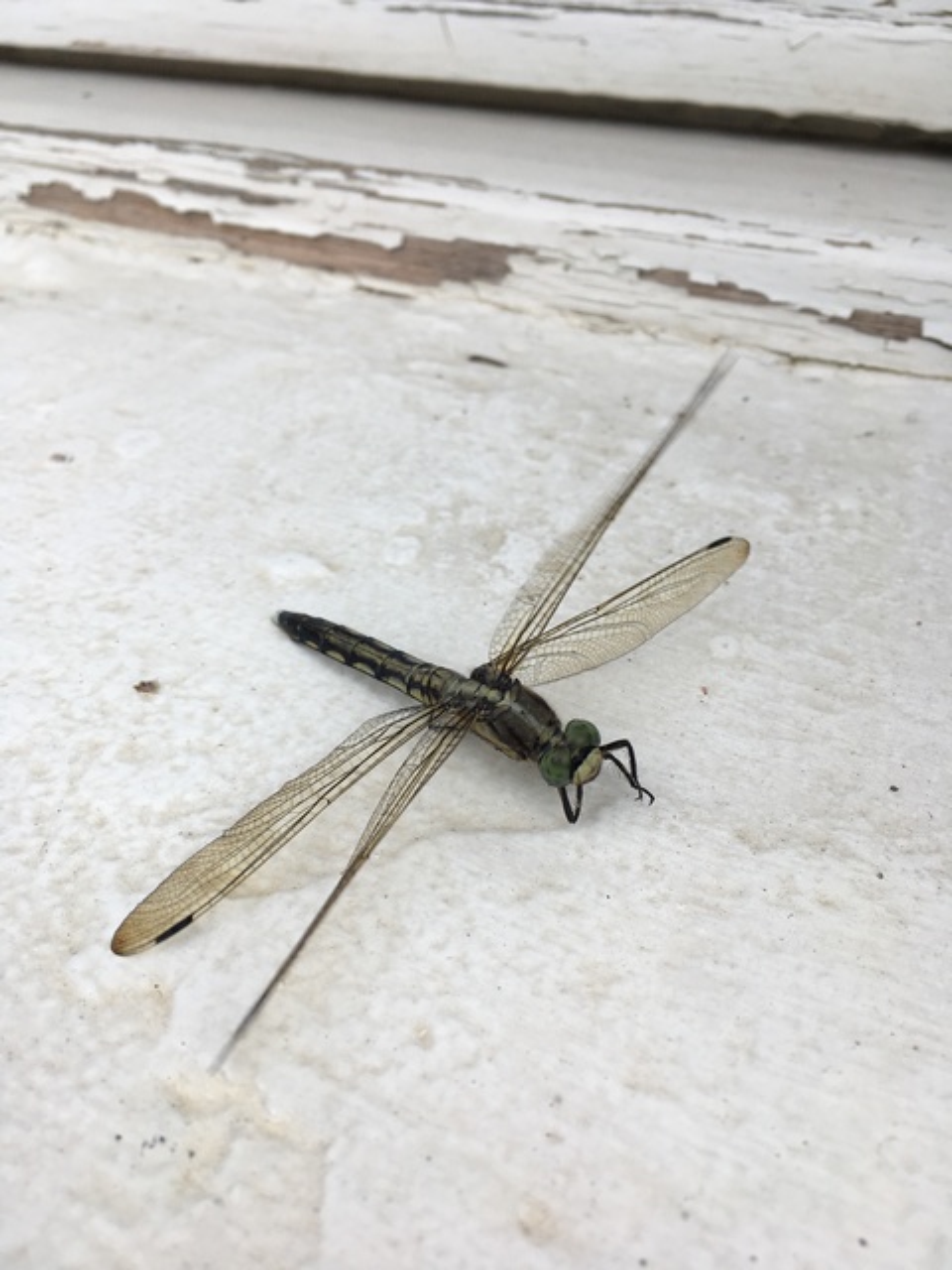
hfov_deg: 48.2
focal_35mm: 29
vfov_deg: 61.7
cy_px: 635
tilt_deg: -31.3
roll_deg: -2.0
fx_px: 1063
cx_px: 476
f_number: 2.2
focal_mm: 4.15
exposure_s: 1/144
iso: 25
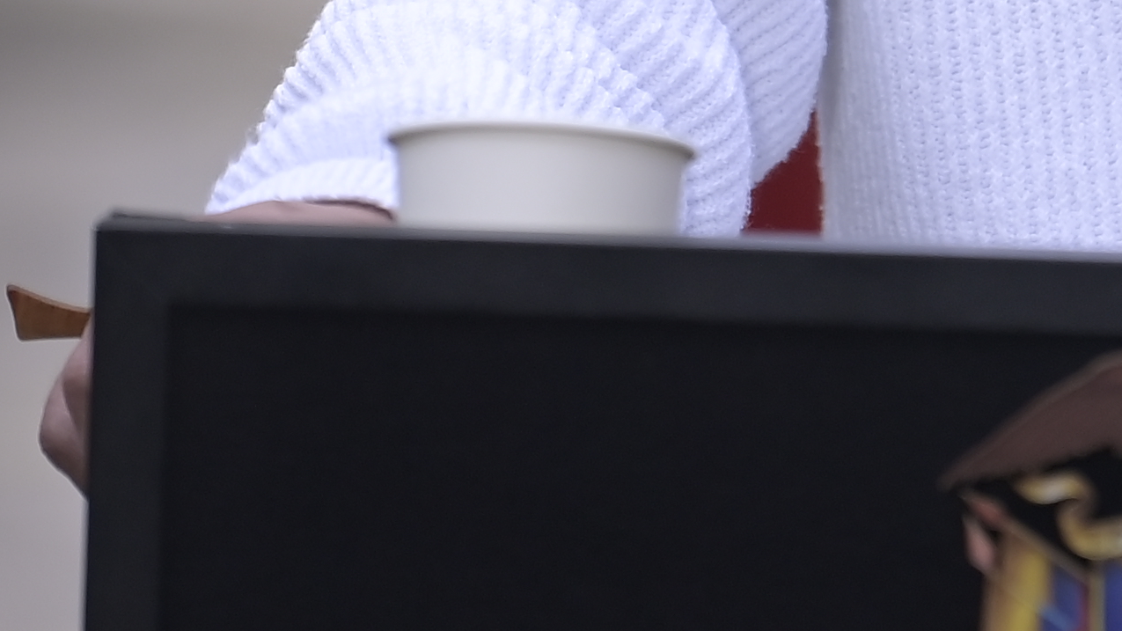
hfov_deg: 2.6
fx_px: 25168
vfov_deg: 1.4
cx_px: 994
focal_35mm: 846
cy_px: -444
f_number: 2.8
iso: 640
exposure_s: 1/2500
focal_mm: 185
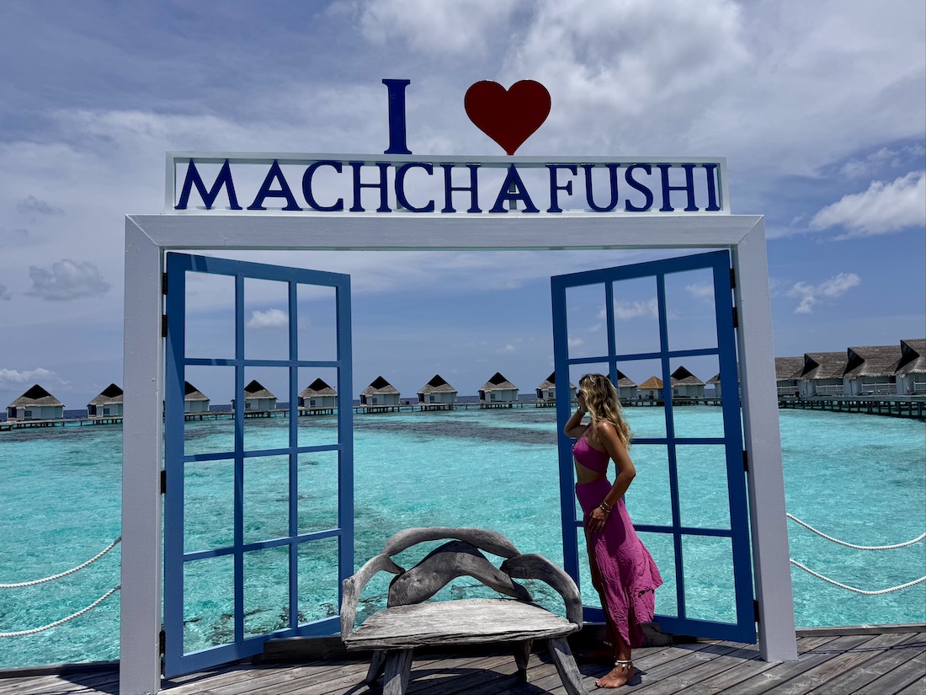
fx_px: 642
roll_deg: +0.3
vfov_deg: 56.8
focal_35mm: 24
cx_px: 463
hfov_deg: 71.6
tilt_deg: +4.2
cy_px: 348
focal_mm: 6.76
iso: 80
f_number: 1.78
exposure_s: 1/12346
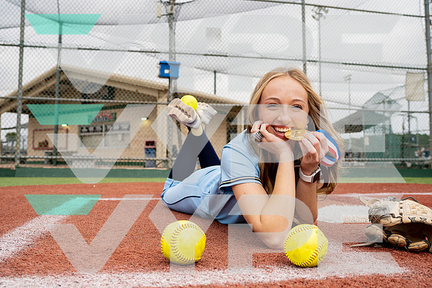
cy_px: 144
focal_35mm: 35
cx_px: 216
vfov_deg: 37.9
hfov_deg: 54.4
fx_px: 420
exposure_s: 1/250
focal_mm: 35
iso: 100
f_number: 5
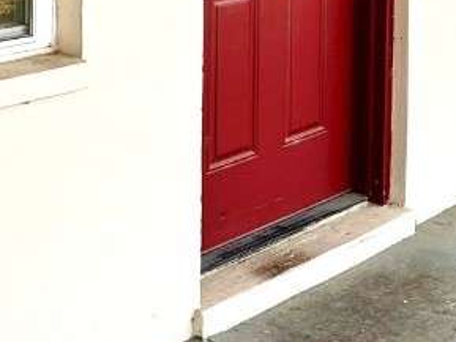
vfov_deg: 15.1
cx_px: 429
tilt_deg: -3.3
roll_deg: -0.1
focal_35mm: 92
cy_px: -147
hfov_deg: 20.8
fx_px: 1212
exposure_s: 1/210
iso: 40
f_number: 1.6
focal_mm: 5.1
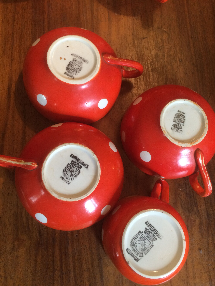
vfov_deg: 61.7
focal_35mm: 29
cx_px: 108
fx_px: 240
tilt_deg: -76.6
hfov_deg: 48.2
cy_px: 143
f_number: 2.2
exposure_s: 1/33
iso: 80
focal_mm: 4.15
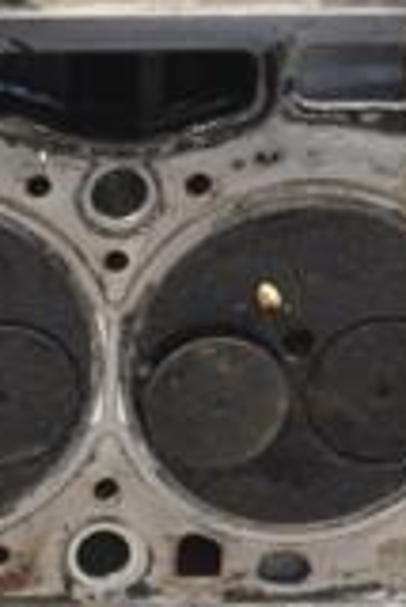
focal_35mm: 214
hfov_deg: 6.3
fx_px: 3612
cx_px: -285
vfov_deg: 9.6
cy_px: 148
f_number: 7.1
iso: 3200
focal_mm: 38
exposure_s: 1/200
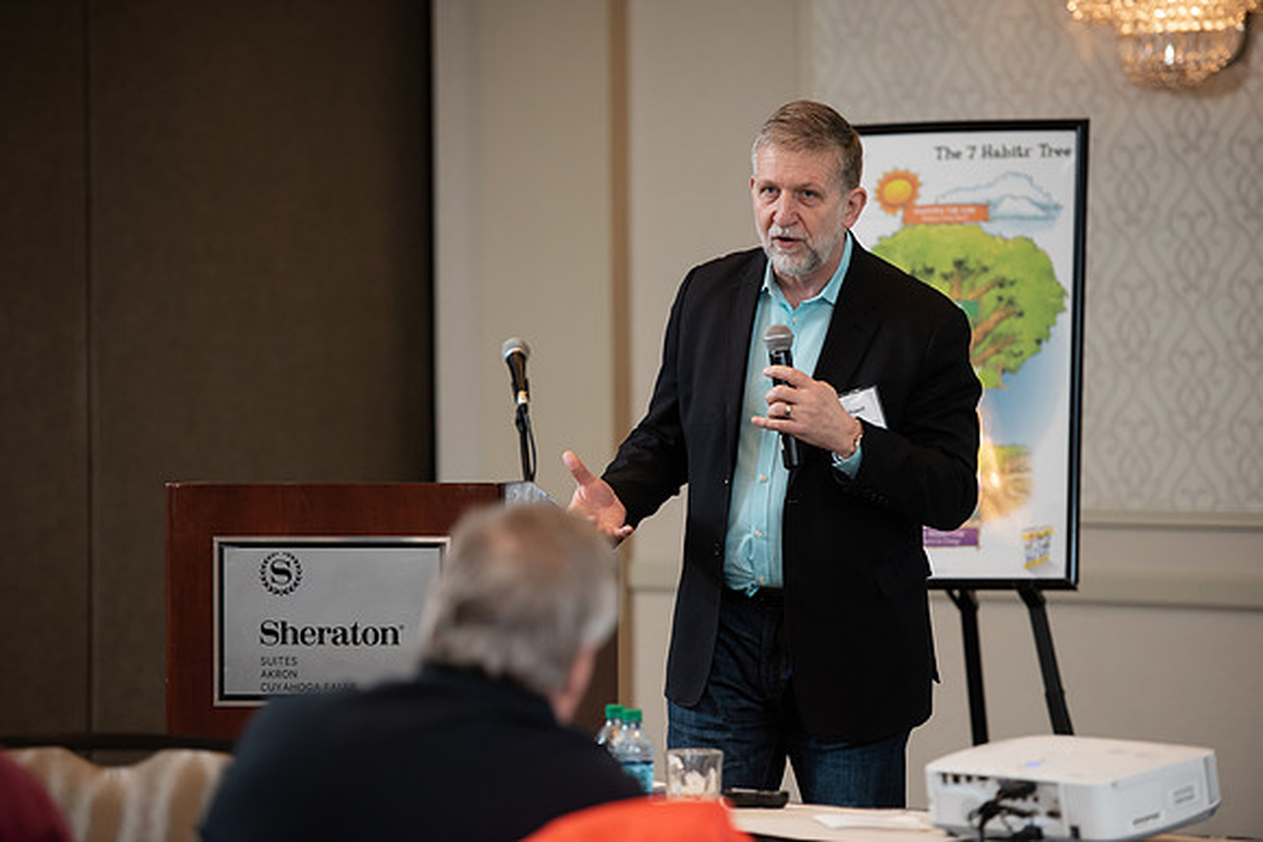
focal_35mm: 165
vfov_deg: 8.3
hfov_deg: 12.4
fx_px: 5790
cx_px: 632
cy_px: 421
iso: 1000
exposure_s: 1/200
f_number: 3.2
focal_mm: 165
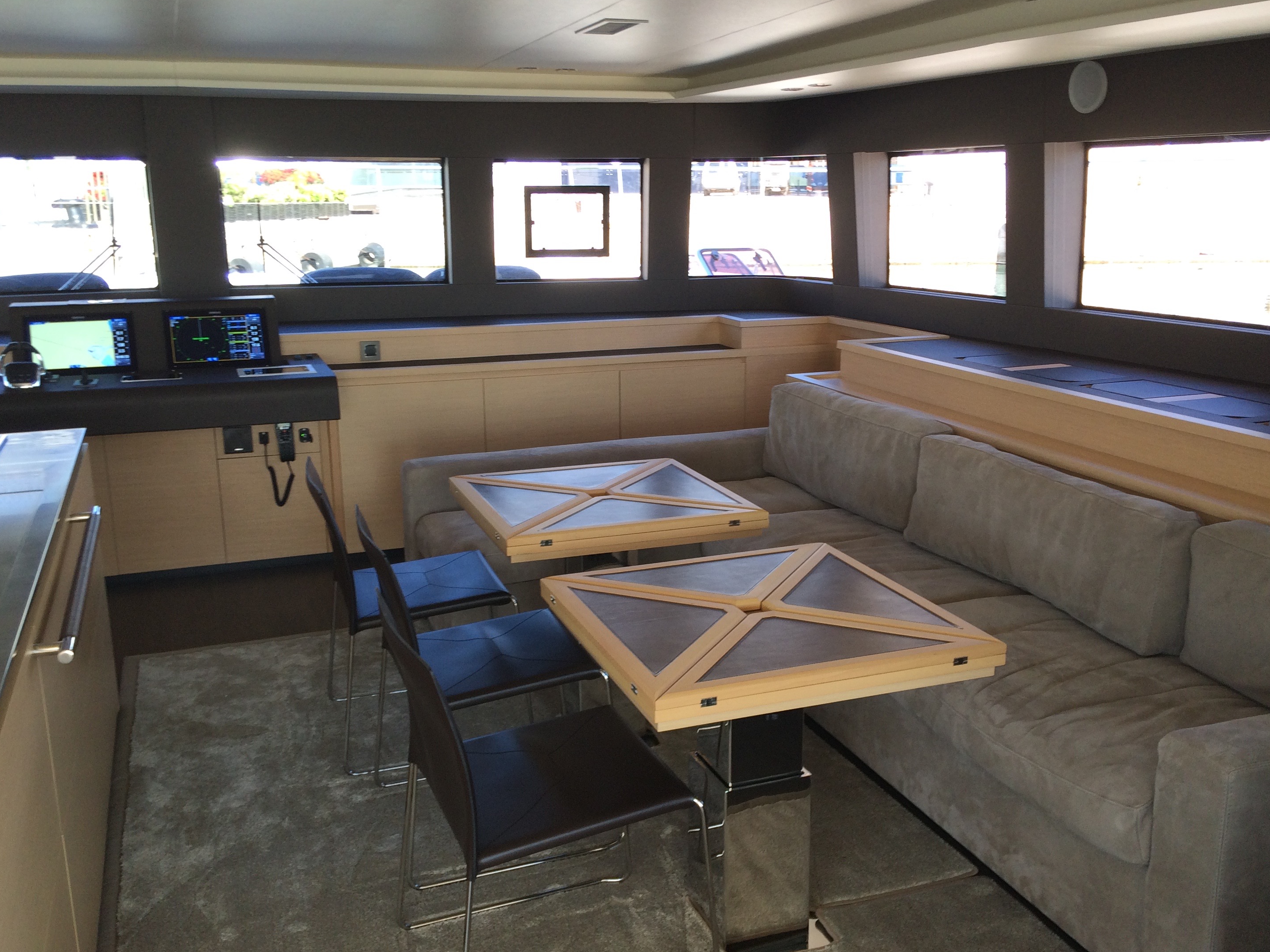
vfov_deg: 42.9
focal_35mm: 33
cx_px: 647
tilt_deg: -14.7
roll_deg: -0.5
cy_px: 493
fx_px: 1211
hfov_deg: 55.3
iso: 40
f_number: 2.2
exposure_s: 1/100
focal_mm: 4.15
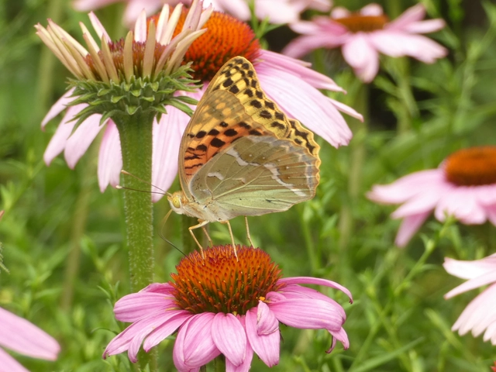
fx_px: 2866
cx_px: 248
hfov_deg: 9.9
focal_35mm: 200
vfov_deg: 7.4
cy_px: 186
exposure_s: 1/60
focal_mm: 35.8
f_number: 5.5
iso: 80
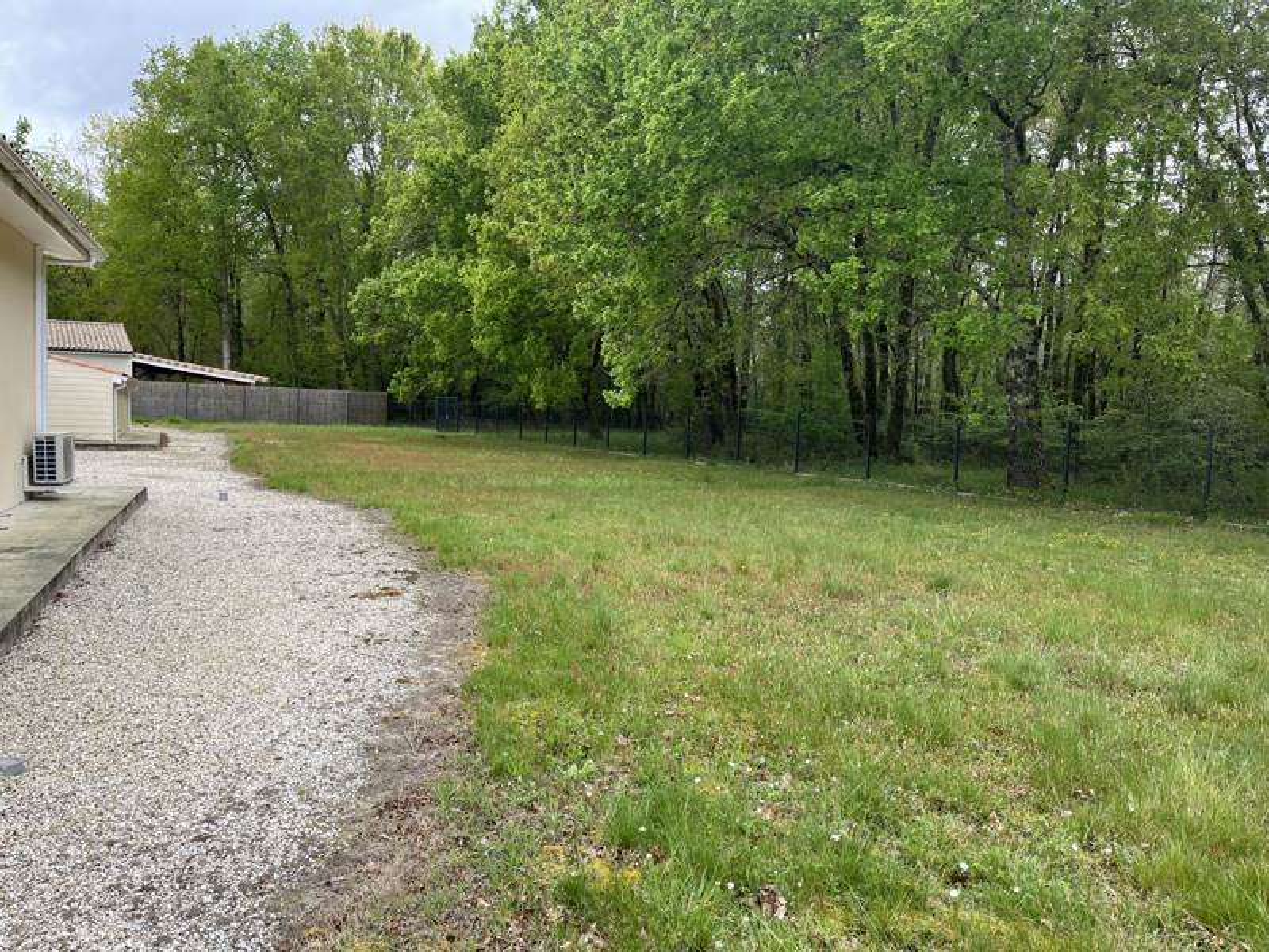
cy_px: 476
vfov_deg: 53.1
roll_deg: -1.5
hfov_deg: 67.3
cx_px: 634
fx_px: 953
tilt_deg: -1.0
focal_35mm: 26
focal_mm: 5.1
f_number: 1.6
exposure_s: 1/718
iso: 50
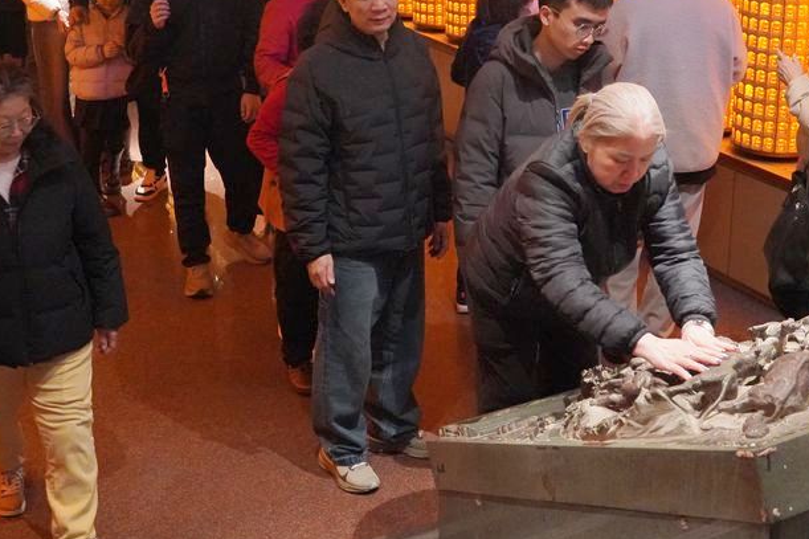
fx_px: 1236
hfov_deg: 36.3
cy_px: 109
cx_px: 414
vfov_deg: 24.2
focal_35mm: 55
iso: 12800
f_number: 4
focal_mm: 28
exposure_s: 1/160
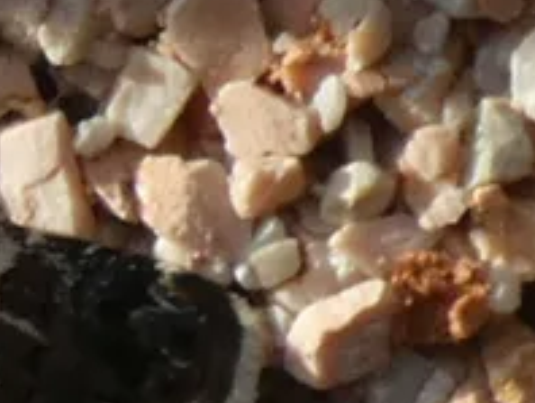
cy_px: 508
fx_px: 2398
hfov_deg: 12.4
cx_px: -149
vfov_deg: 9.4
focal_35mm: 155
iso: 80
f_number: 3.8
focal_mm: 8.6
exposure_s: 1/160
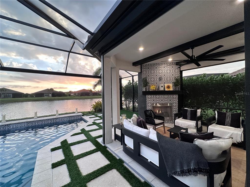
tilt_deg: -0.8
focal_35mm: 14
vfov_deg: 85.7
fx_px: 101
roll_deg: +2.5
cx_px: 125
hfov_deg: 102.1
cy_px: 94
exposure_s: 1/120
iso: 250
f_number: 2.2
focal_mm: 2.22
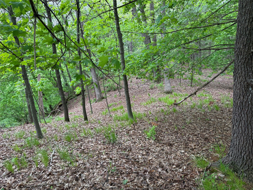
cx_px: 126
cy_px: 95
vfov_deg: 56.8
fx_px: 175
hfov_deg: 71.6
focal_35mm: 24
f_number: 1.78
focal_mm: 6.76
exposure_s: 1/121
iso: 125
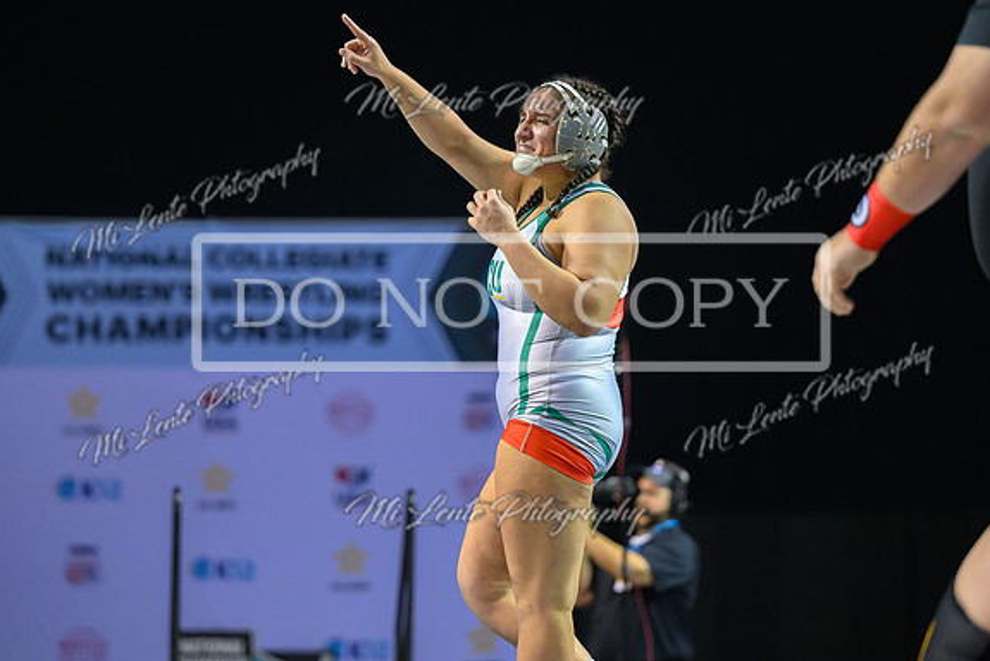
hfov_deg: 13.9
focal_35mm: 148
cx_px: 491
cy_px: 286
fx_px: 4072
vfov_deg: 9.3
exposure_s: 1/800
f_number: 2.8
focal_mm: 125
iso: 3200
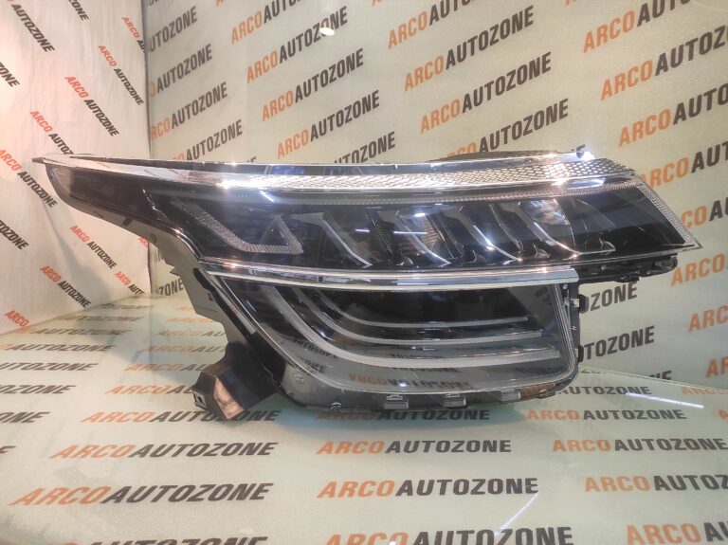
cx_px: 364
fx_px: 357
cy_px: 272
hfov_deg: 91.1
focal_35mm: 17
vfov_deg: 74.7
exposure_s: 1/33
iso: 213
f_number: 1.79
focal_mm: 4.74
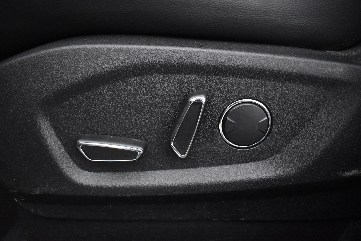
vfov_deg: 47.9
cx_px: 180
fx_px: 271
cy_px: 120
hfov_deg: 67.4
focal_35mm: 27
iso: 3200
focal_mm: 18
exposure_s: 1/20
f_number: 3.5
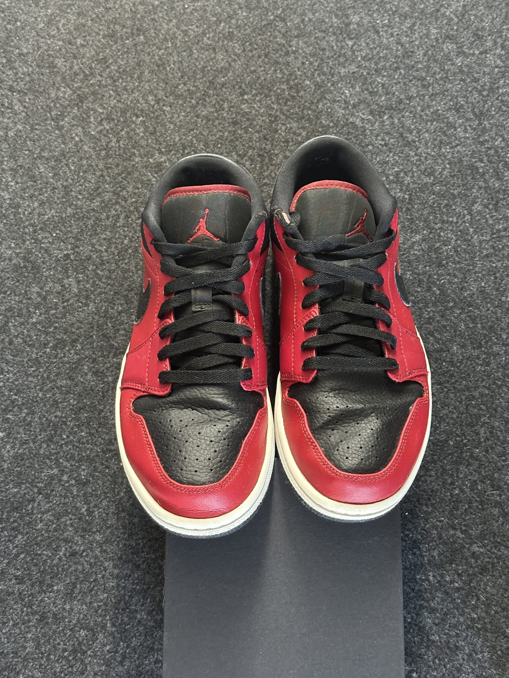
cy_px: 339
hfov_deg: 30.3
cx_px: 254
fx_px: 941
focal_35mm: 48
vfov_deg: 39.7
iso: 640
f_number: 1.78
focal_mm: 6.86
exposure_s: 1/25
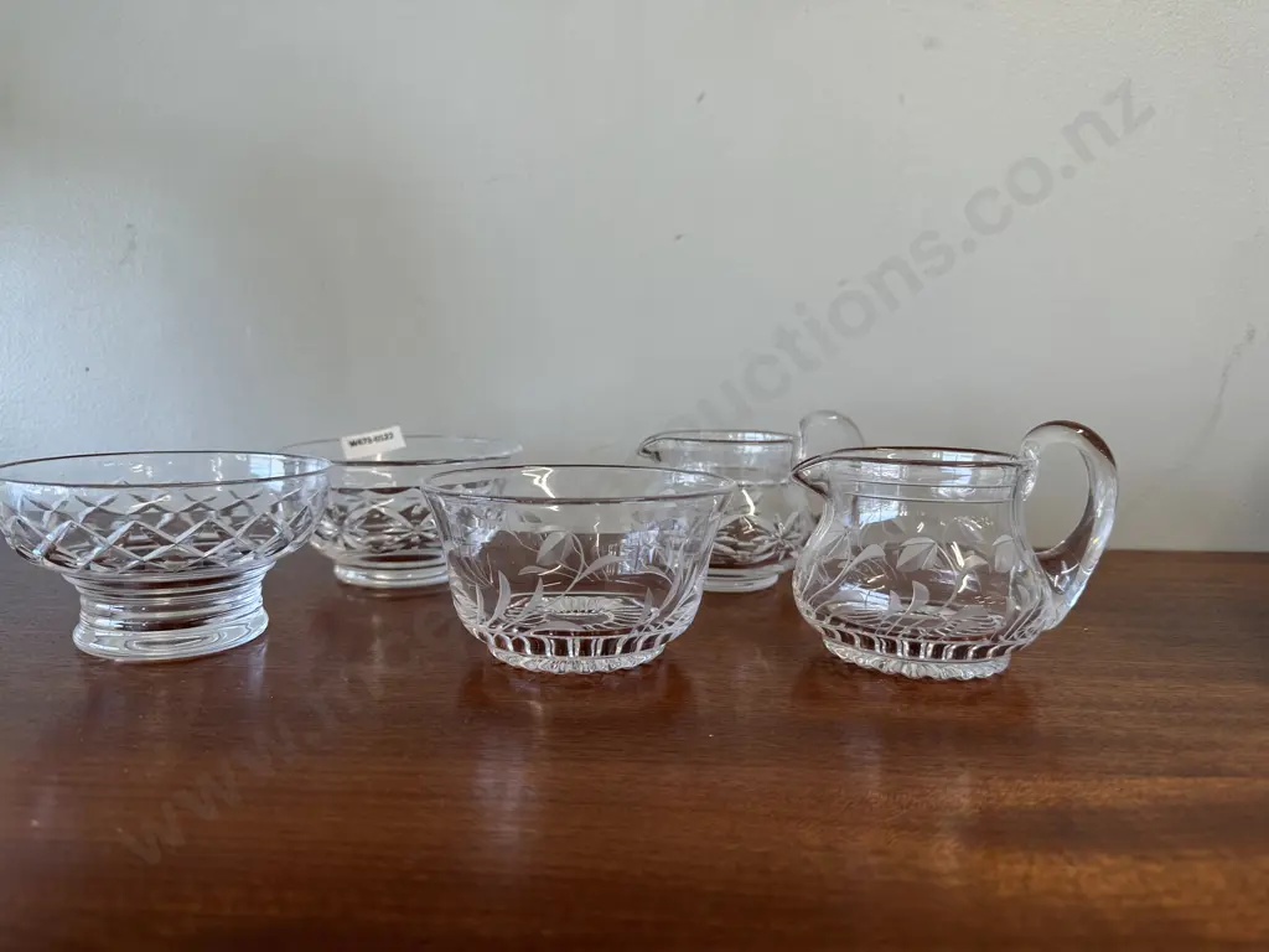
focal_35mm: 24
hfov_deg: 71.6
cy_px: 476
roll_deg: -1.1
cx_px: 634
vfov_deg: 56.8
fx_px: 880
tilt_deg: -6.5
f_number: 1.78
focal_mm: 6.86
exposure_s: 1/103
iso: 50
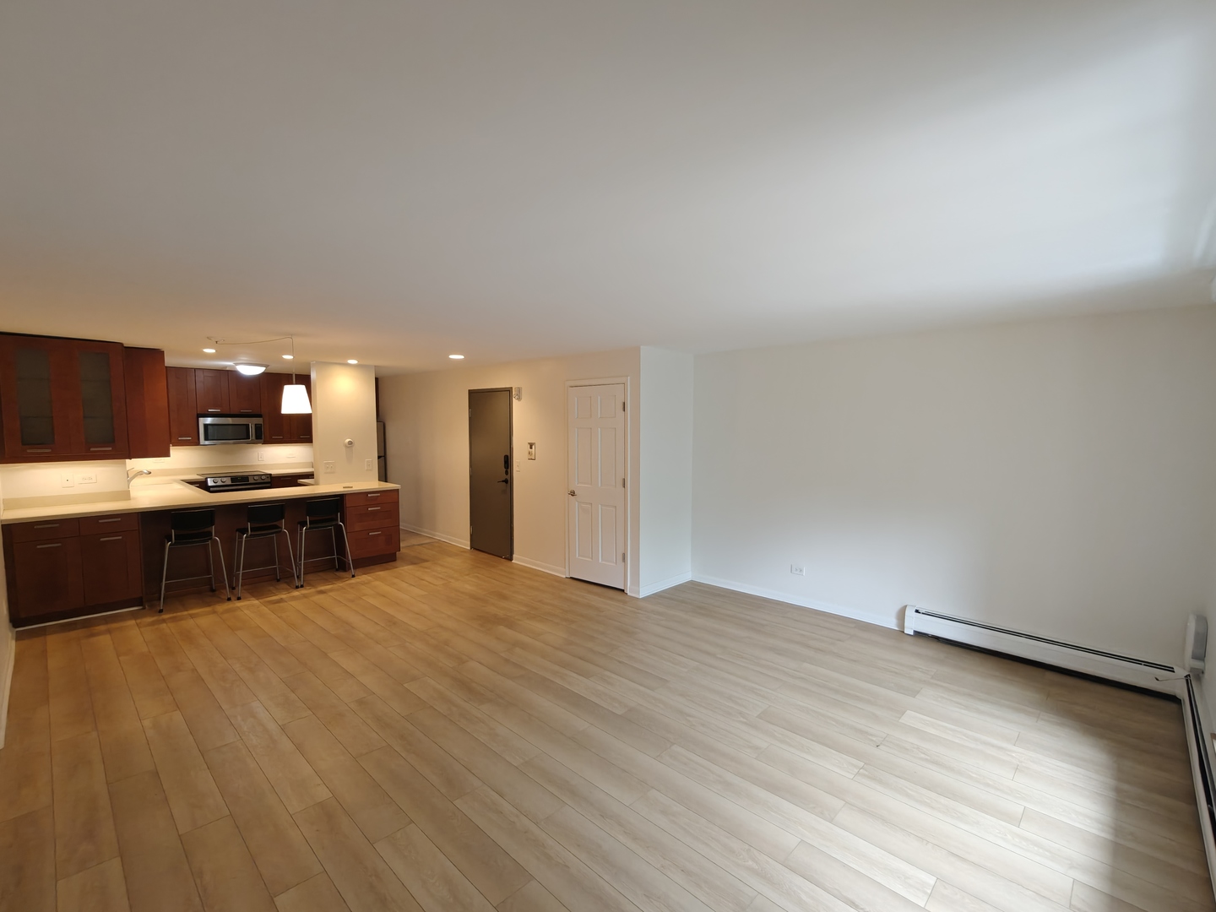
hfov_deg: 98.2
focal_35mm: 15
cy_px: 456
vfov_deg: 81.7
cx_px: 608
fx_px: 527
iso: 1600
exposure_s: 1/120
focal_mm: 2.3
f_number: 2
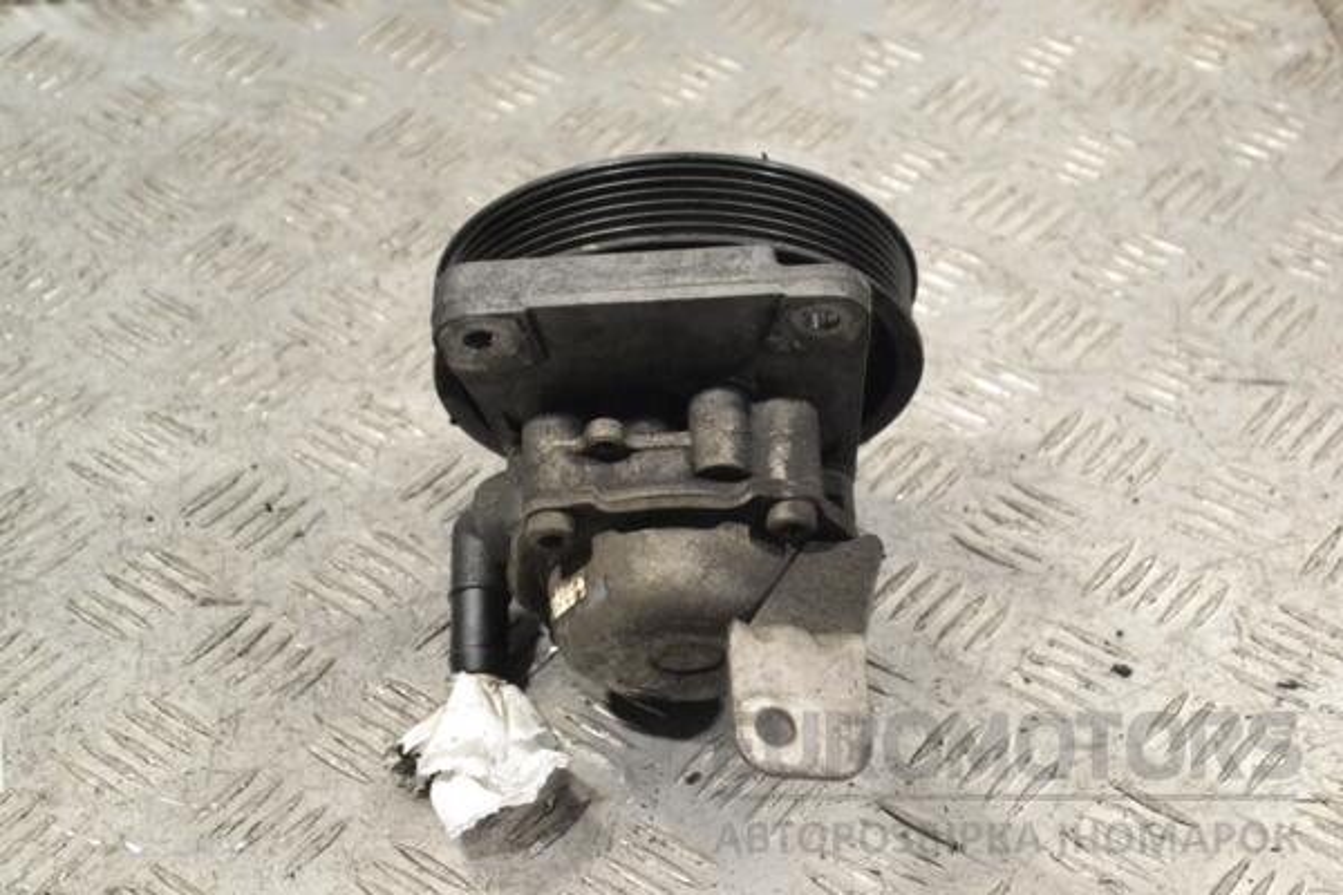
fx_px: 3077
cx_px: 672
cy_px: 448
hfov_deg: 24.6
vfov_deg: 16.6
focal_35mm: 82
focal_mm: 55
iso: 3200
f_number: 6.3
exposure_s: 1/160
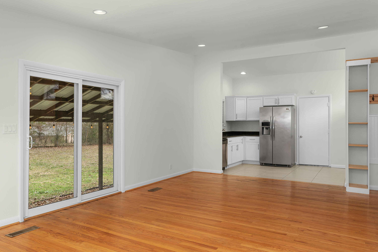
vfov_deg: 49.5
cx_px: 189
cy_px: 126
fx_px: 273
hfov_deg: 69.4
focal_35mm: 26
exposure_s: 1/160
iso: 320
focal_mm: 26
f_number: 7.1
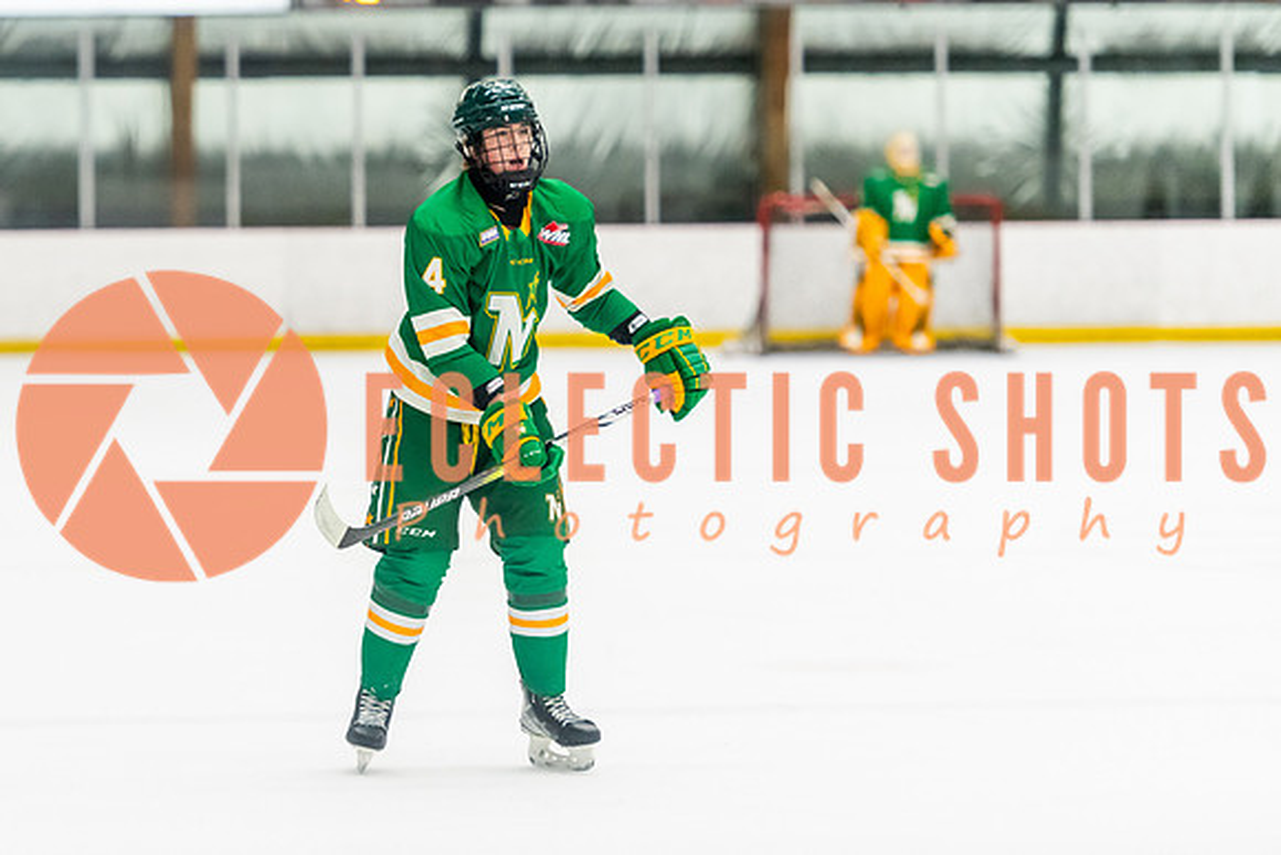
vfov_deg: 6.9
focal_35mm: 198
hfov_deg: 10.4
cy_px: 330
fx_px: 7050
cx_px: 487
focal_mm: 155
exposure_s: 1/800
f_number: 2.8
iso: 3200
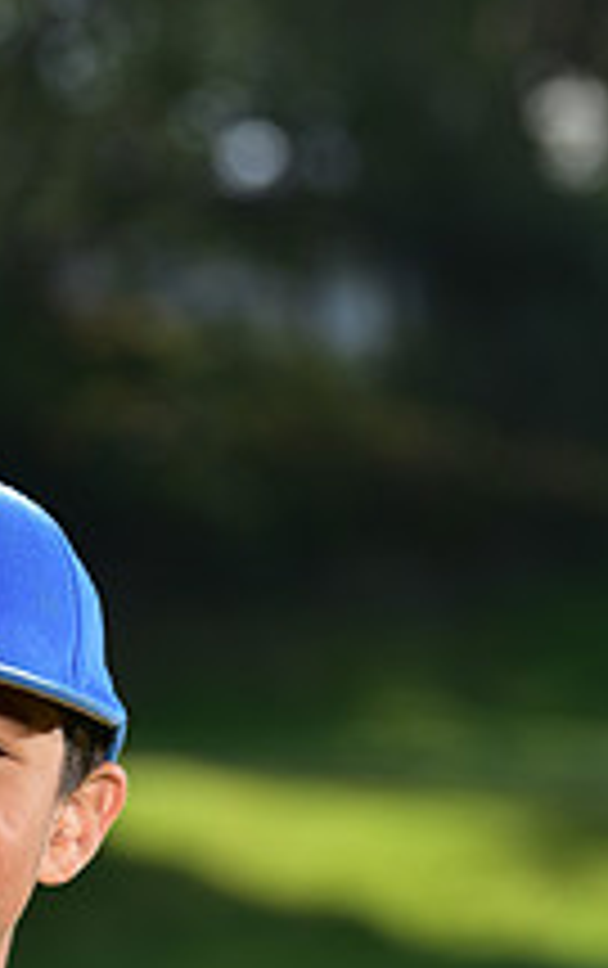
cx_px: -115
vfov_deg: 6.1
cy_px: 1288
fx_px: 9063
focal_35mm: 343
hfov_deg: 3.8
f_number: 5
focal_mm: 125
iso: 80
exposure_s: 1/250
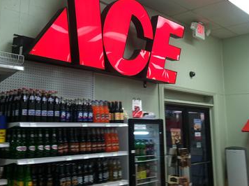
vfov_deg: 31.2
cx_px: 120
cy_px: 66
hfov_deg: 41.3
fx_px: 330
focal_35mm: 46
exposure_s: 1/22
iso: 80
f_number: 2.8
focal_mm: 3.85
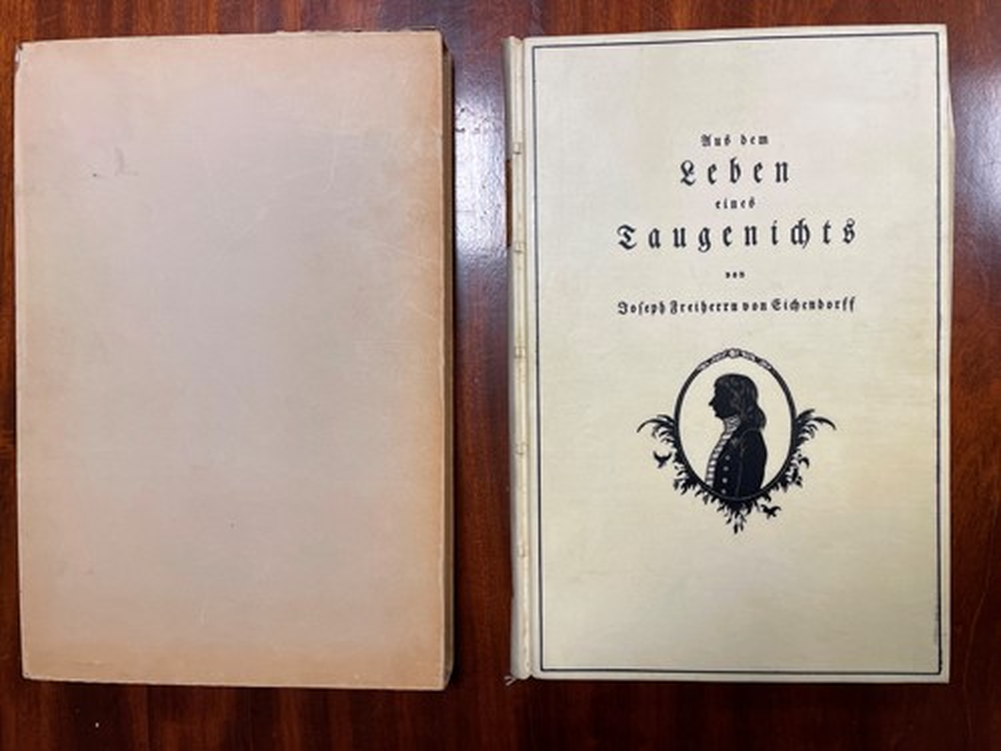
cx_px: 500
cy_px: 376
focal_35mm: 26
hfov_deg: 67.3
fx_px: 752
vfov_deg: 53.1
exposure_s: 1/100
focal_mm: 4.2
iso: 80
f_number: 1.6
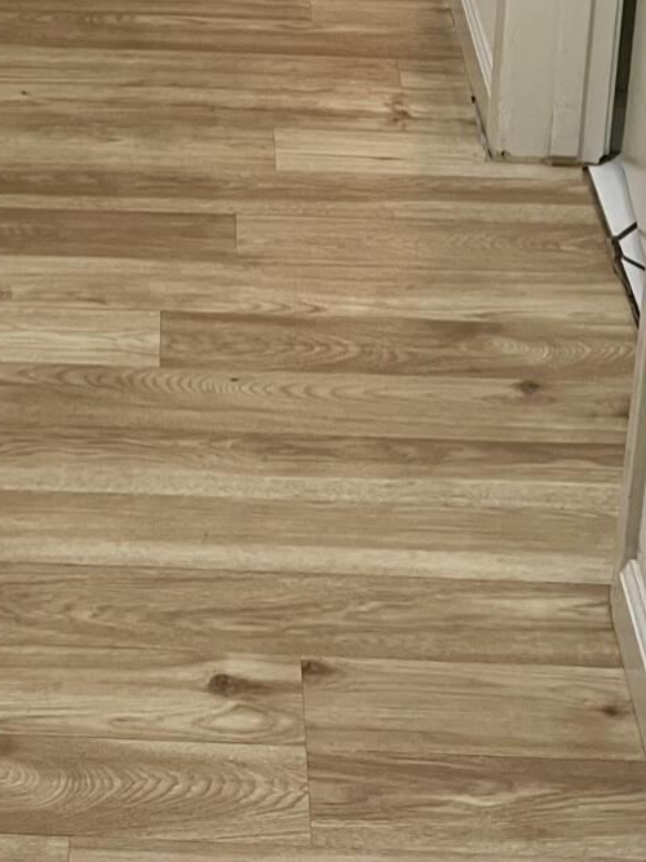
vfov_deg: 21.5
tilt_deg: -17.9
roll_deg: +0.4
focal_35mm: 78
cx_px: 147
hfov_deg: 18.7
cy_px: -383
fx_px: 1941
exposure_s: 1/60
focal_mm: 5.7
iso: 100
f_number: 1.5
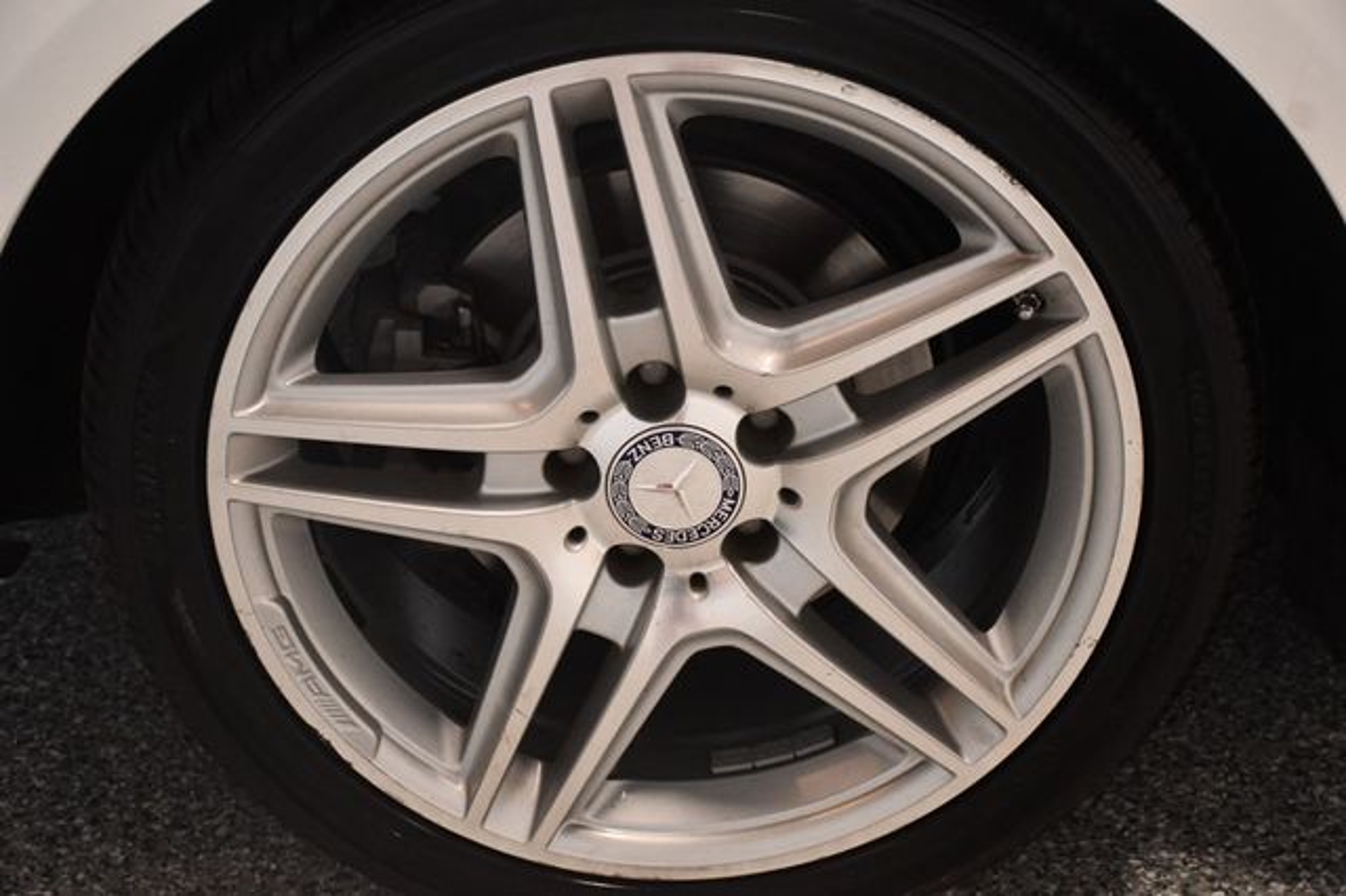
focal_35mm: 75
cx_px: 673
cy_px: 448
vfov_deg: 18.2
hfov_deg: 27.0
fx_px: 2803
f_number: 4.8
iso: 3200
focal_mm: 50
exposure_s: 1/125
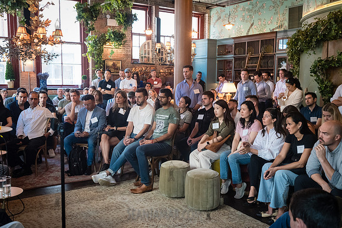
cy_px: 114
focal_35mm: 35
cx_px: 171
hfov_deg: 54.1
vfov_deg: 37.7
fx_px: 335
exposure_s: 1/200
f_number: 4.5
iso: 4000
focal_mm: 35
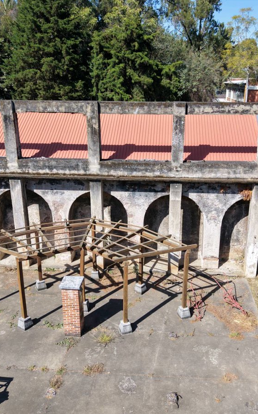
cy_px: 207
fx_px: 383
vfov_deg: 56.7
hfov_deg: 37.2
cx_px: 144
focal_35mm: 34
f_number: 1.8
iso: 280
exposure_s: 1/4000
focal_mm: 8.67
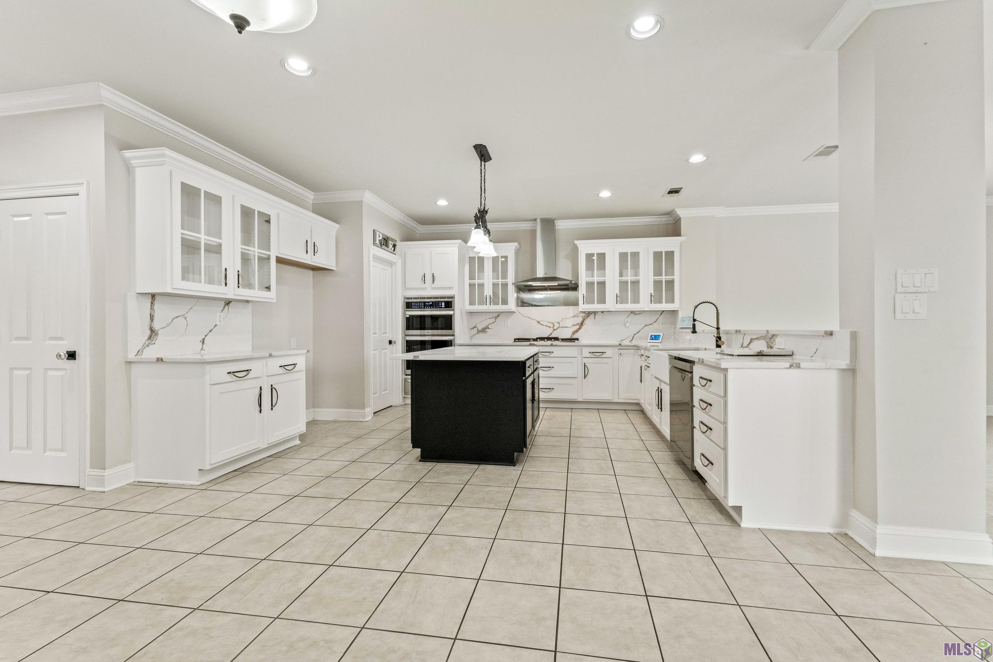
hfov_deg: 104.3
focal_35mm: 14
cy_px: 331
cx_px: 496
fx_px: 386
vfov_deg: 81.2
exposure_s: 1/10
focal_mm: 14
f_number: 13
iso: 800
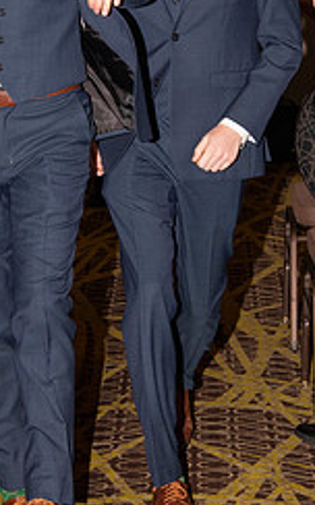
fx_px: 2588
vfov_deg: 11.1
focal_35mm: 188
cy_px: 89
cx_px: 135
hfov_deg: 7.0
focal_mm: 100
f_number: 7.1
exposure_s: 1/160
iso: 1000
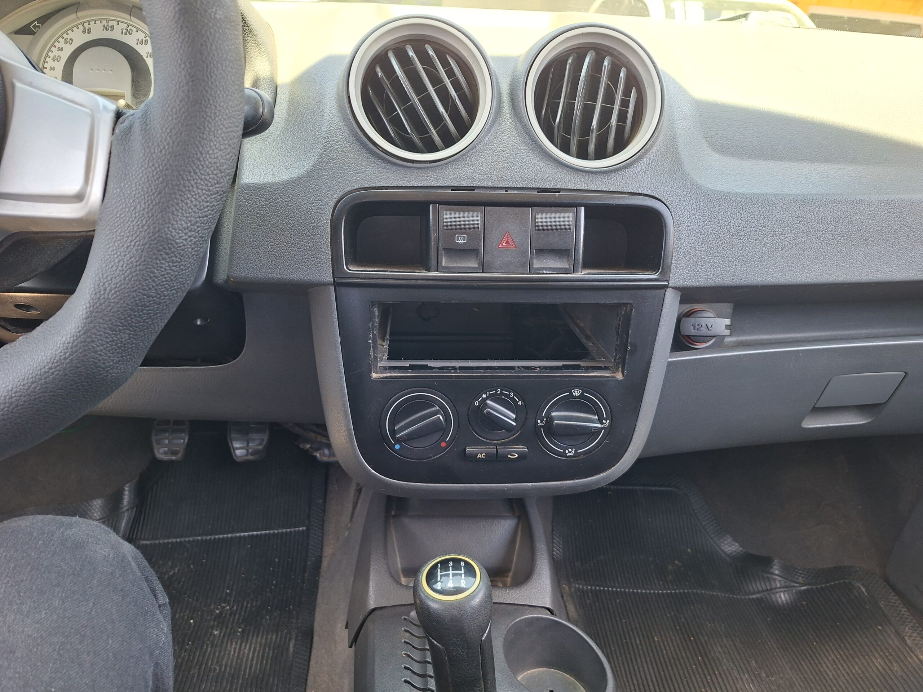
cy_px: 346
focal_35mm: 23
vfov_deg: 58.9
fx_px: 613
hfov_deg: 73.9
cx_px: 462
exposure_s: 1/120
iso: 250
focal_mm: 5.54
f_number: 1.8
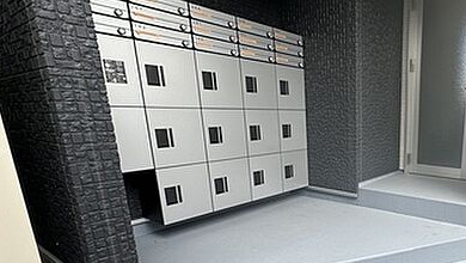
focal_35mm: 25
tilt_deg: -11.8
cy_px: 188
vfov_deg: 44.9
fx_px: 309
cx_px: 374
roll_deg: -0.3
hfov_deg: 67.0
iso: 40
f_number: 2.2
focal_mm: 2.22
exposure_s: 1/354
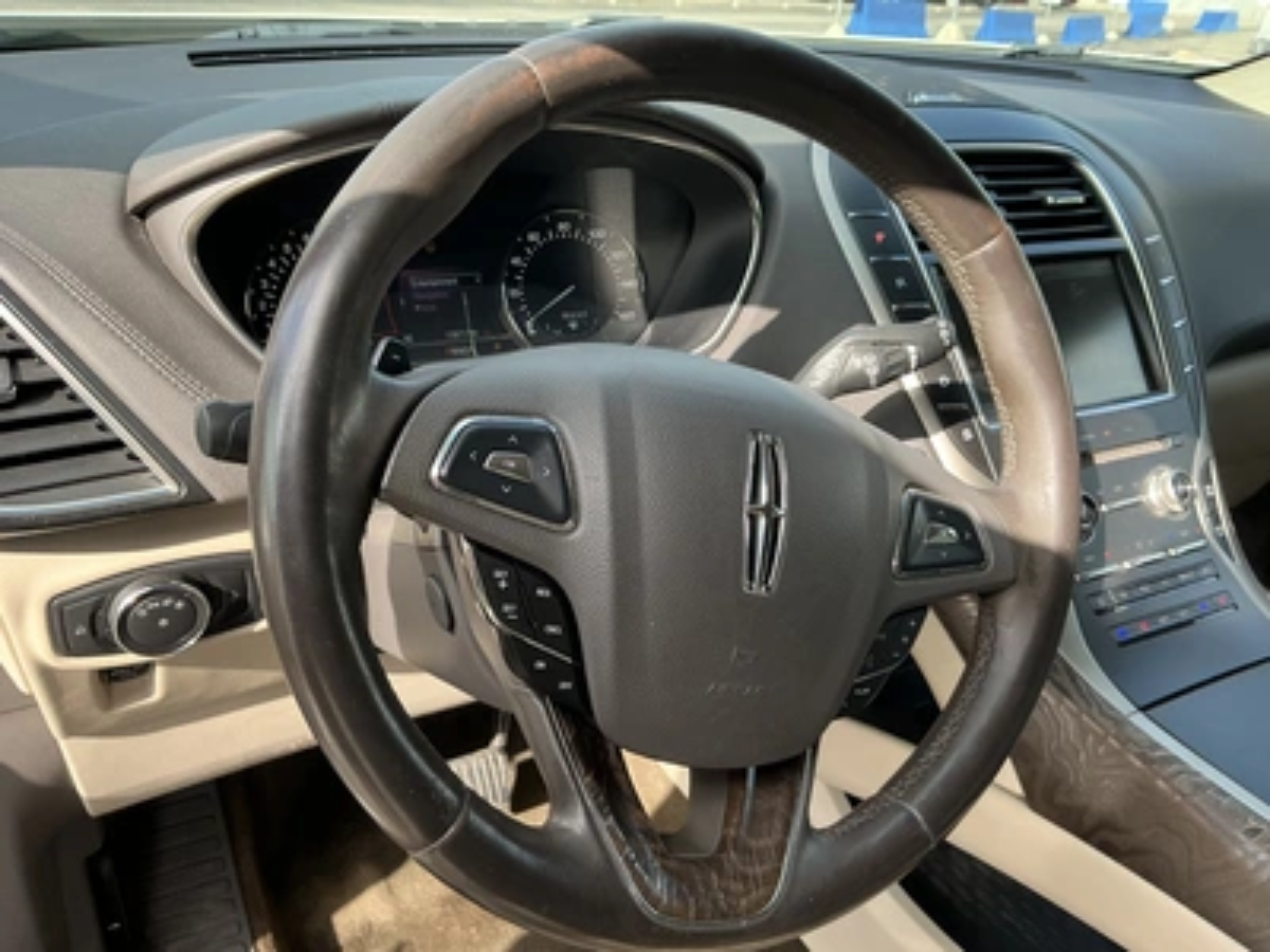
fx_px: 1027
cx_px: 635
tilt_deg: -29.3
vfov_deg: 49.7
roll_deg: -5.5
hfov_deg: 63.4
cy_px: 476
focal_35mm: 28
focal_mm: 3
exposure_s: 1/172
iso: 32
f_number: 1.8
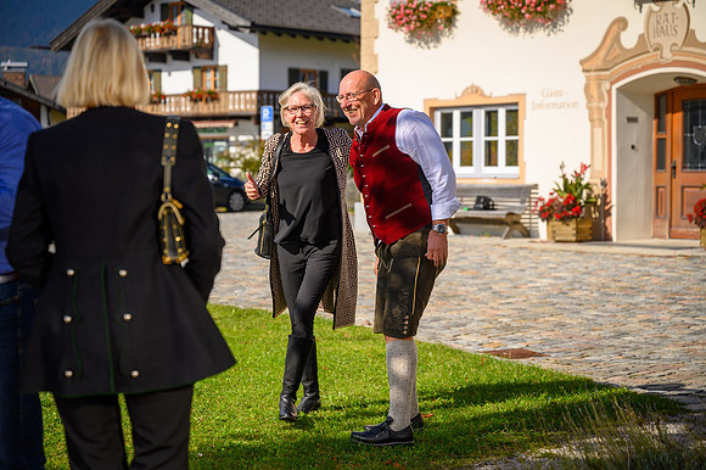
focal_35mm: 70
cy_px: 235
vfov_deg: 19.4
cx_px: 353
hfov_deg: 28.9
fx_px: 1372
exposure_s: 1/2000
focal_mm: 70
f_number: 3.2
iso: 100
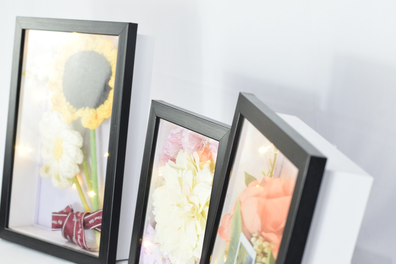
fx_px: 825
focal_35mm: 75
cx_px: 198
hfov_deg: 27.0
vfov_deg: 18.2
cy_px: 132
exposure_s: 1/60
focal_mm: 50
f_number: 5.6
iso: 1600
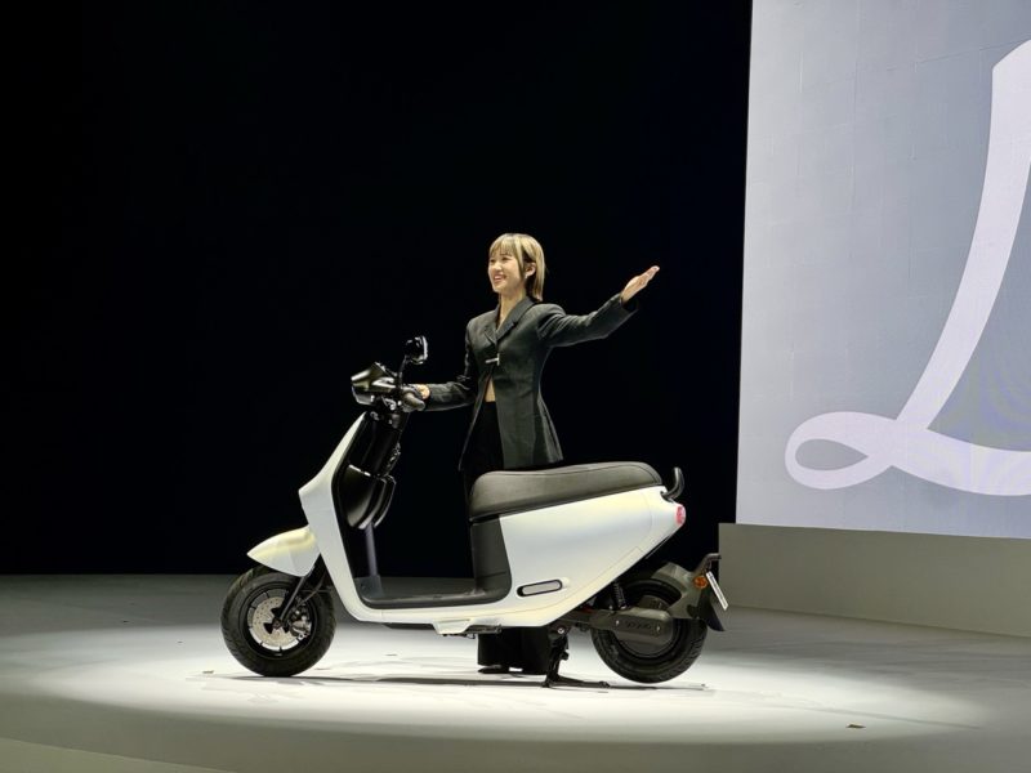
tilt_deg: +3.1
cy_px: 386
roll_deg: +0.1
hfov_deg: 25.3
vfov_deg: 19.1
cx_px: 516
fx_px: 2293
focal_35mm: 77
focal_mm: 9
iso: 100
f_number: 2.8
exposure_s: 1/120
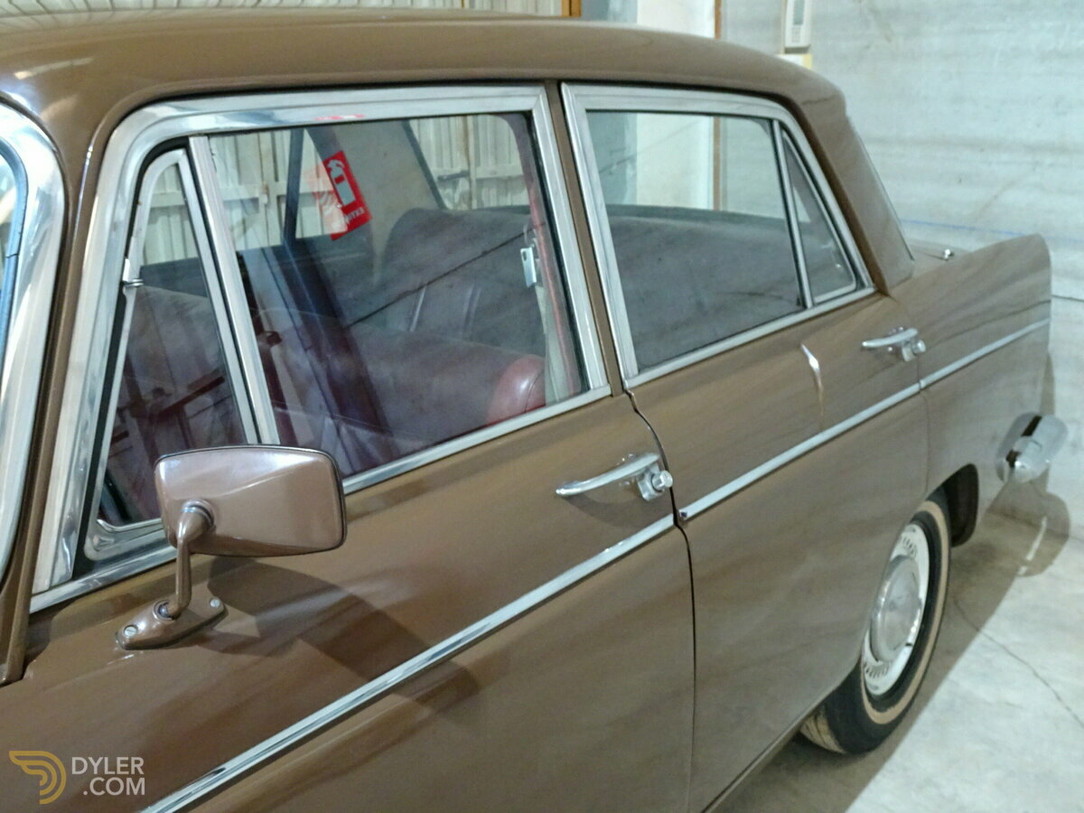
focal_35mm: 34
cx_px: 542
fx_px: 1065
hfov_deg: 54.0
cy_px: 406
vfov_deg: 41.8
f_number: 4
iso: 1000
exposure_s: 1/5
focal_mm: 5.79
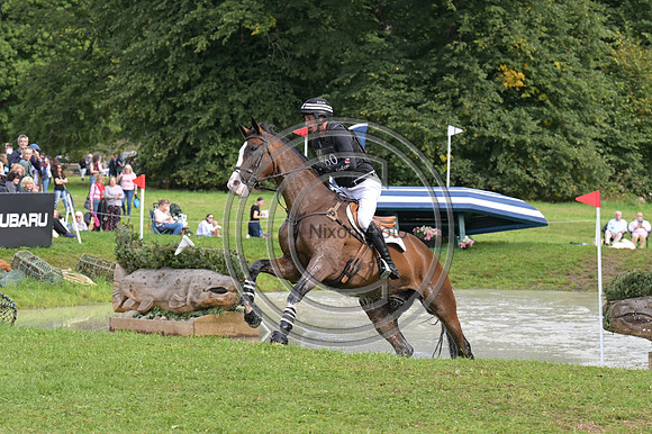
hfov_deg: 11.4
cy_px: 217
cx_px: 326
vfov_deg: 7.6
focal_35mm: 180
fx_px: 3258
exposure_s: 1/1250
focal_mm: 120
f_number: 5.6
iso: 800
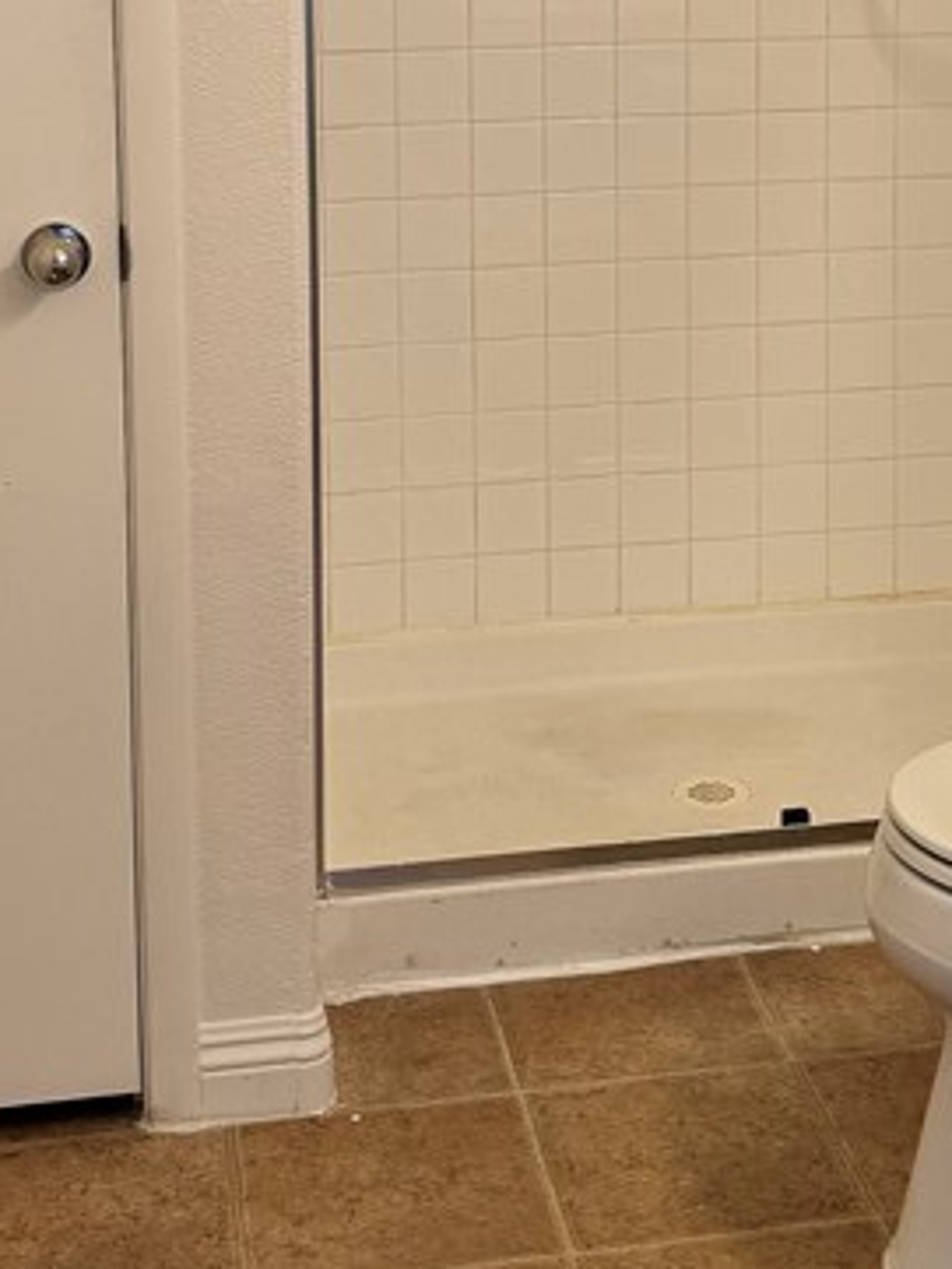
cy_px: 98
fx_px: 2492
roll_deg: +0.6
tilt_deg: -6.7
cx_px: 643
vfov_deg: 27.4
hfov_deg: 21.5
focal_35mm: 68
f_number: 1.78
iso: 80
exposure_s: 1/120
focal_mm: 6.76
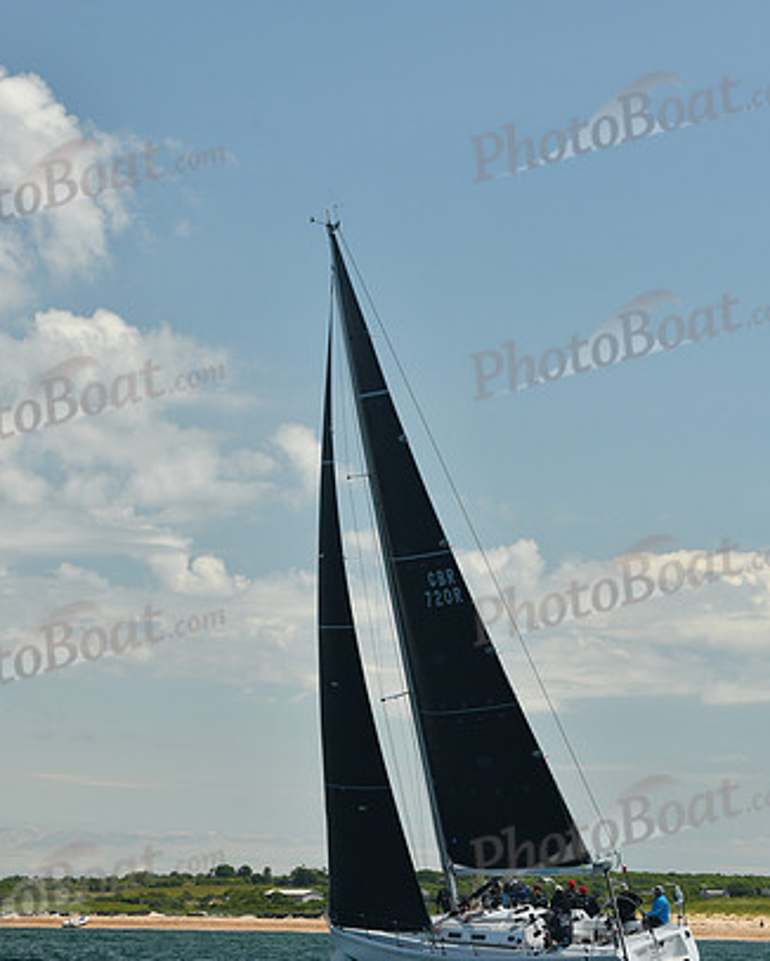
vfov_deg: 14.7
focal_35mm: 131
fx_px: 3729
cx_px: 348
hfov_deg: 11.8
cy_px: 496
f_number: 7.1
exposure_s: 1/640
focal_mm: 98
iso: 320
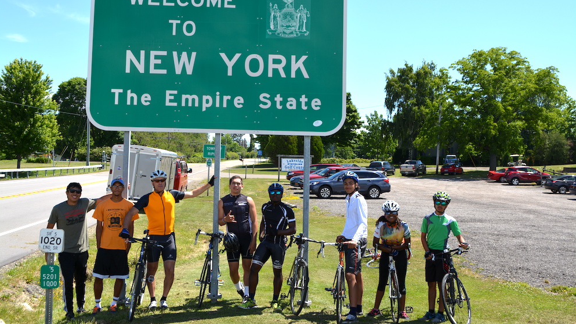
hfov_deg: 52.8
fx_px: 580
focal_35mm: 38
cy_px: 137
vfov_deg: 31.1
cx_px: 287
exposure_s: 1/250
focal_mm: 24
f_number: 8
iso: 125
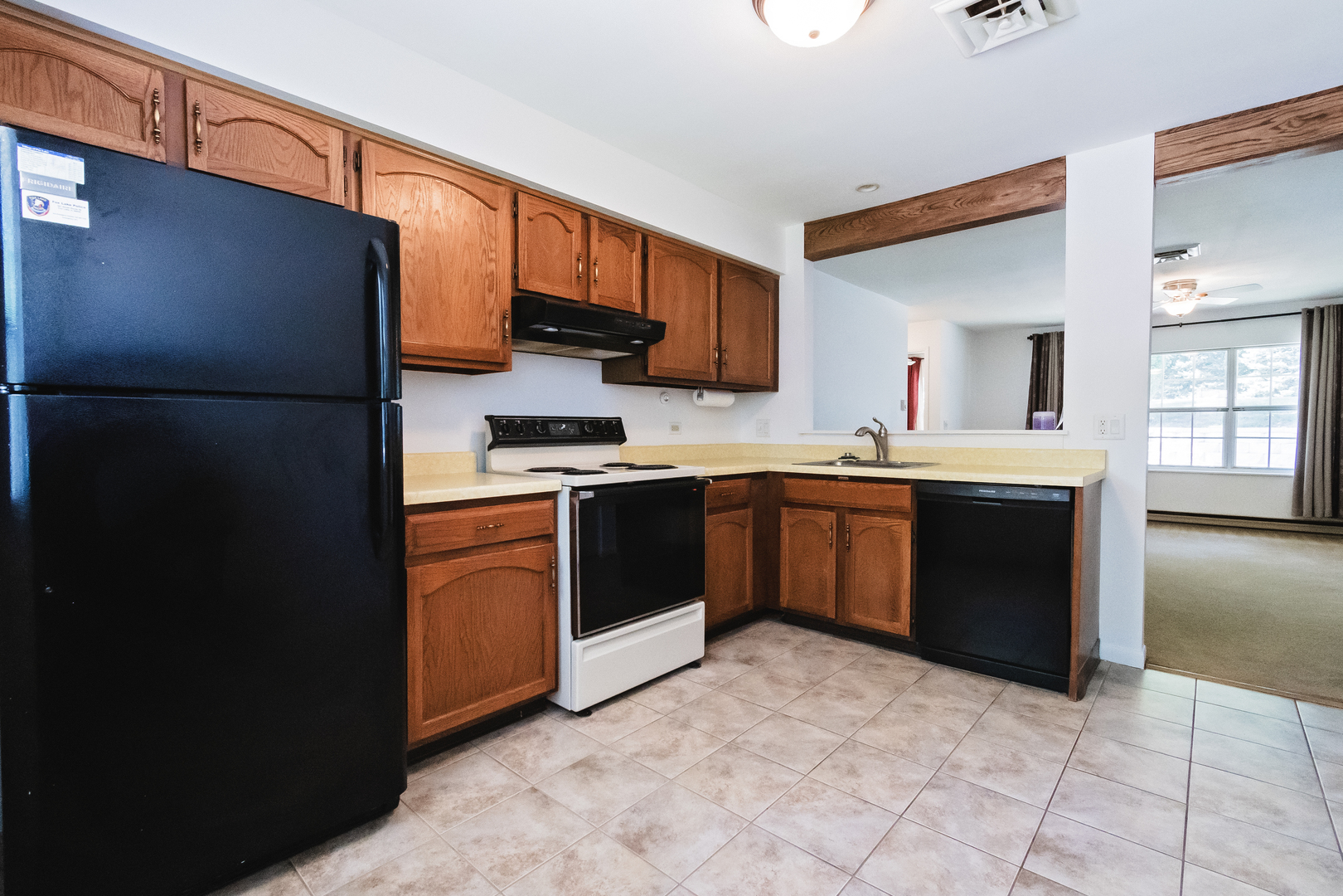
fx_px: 560
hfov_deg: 100.4
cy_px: 448
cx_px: 672
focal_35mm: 15
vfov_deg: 77.3
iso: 2500
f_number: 10
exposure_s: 1/60
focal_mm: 10
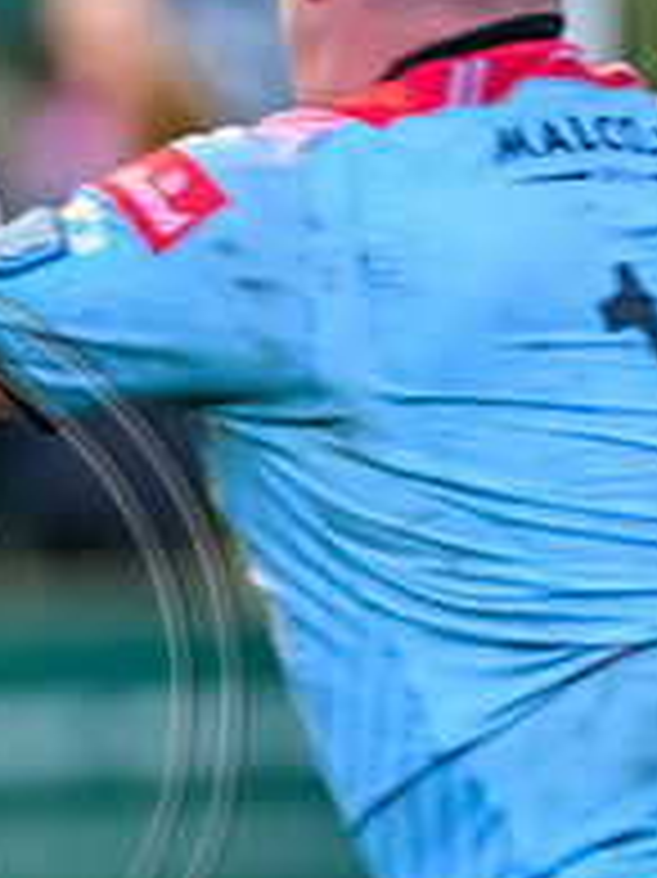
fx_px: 39166
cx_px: -519
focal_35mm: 1546
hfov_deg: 1.0
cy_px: 803
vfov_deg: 1.3
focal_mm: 400
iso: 8000
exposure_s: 1/500
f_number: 3.2
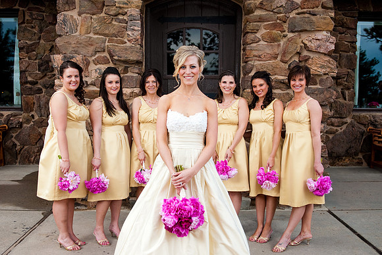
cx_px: 191
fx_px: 366
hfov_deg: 55.1
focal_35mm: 34
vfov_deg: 38.4
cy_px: 128
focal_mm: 23
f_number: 3.2
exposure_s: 1/250
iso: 200
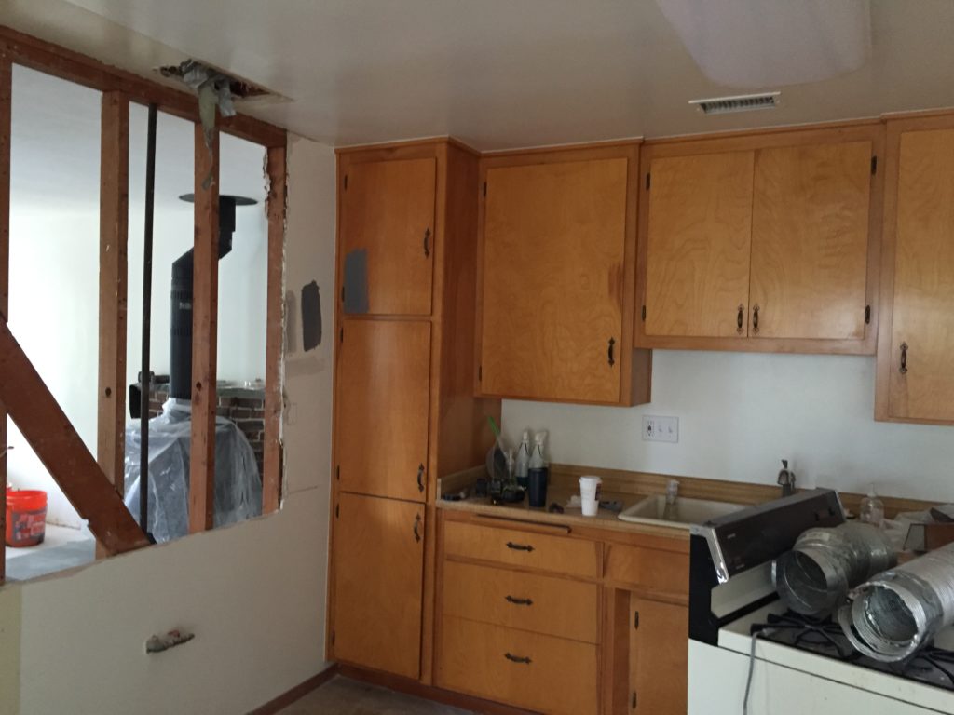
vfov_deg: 48.2
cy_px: 358
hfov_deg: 61.7
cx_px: 477
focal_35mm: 29
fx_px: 799
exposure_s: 1/17
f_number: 2.2
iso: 250
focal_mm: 4.15
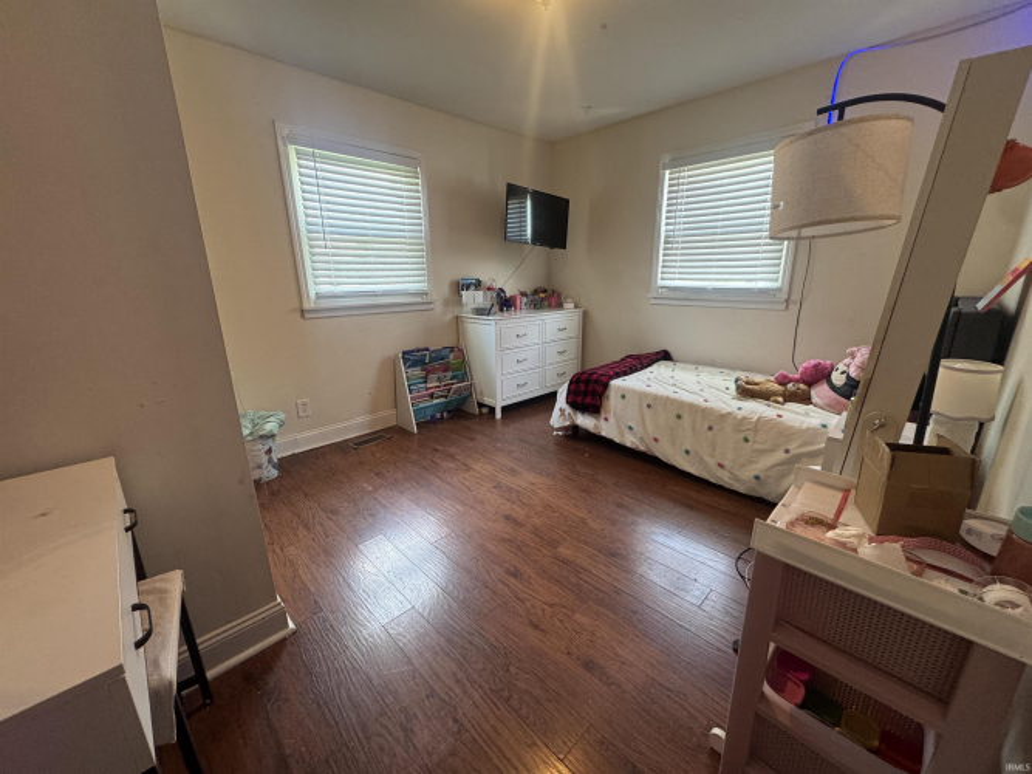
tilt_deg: -16.4
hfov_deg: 102.1
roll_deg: +1.1
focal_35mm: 14
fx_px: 417
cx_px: 516
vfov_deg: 85.7
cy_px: 387
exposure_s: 1/60
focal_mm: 2.22
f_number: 2.2
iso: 200
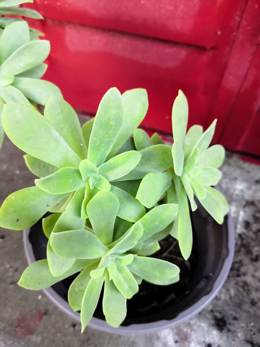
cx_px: 130
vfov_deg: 65.3
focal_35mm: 27
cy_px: 174
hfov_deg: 51.4
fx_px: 270
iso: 800
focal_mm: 3.95
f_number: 1.8
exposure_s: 1/100
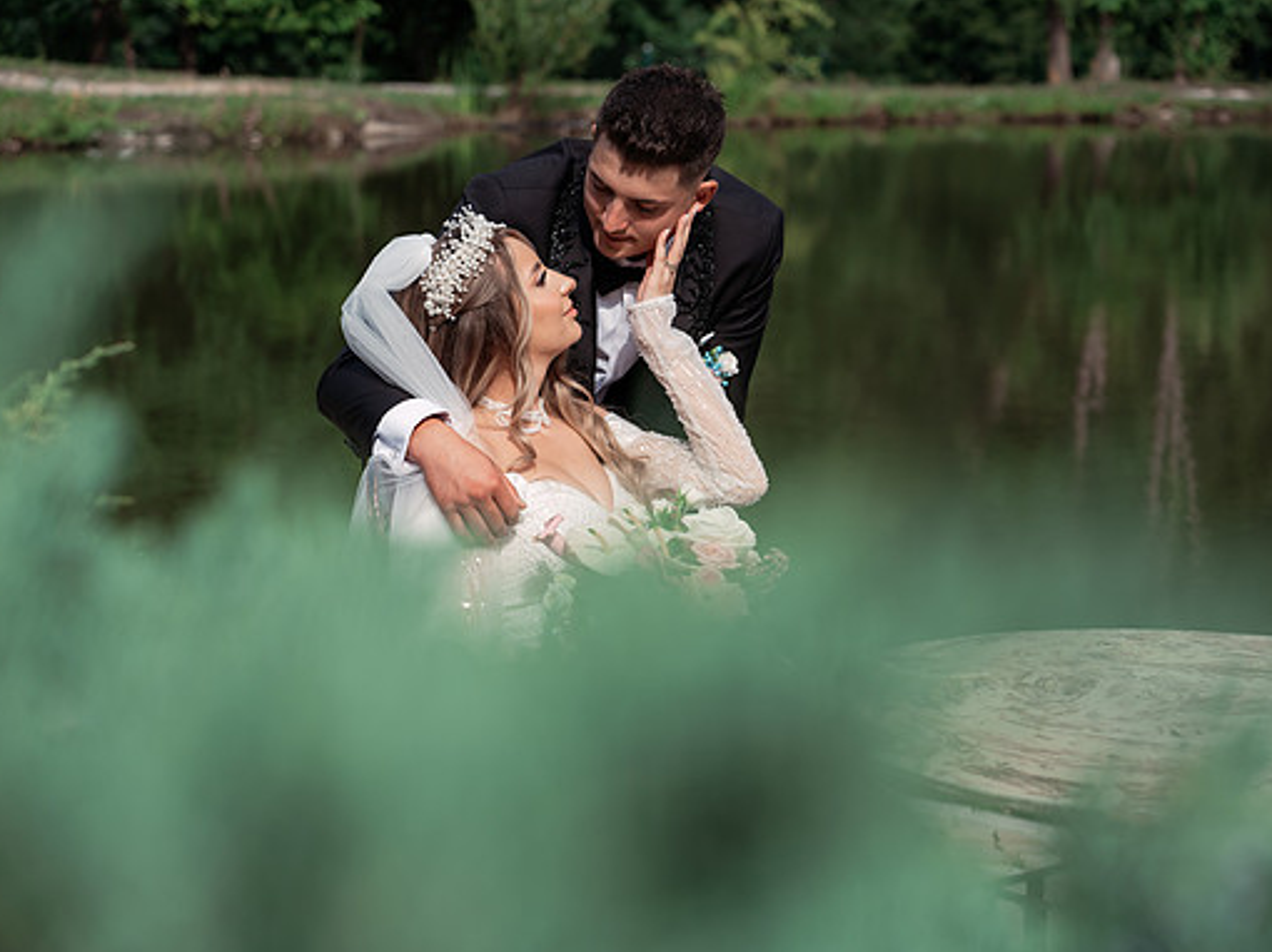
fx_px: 3012
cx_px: 666
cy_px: 478
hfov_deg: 23.8
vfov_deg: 18.0
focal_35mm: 82
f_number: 4
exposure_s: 1/1250
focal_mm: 75
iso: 160
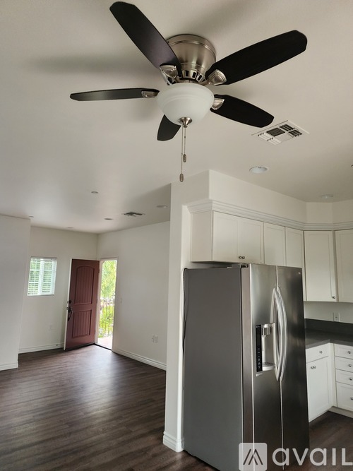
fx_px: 313
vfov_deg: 73.9
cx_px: 176
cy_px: 236
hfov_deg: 58.9
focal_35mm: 23
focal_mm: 6.4
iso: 640
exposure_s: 1/120
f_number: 1.8
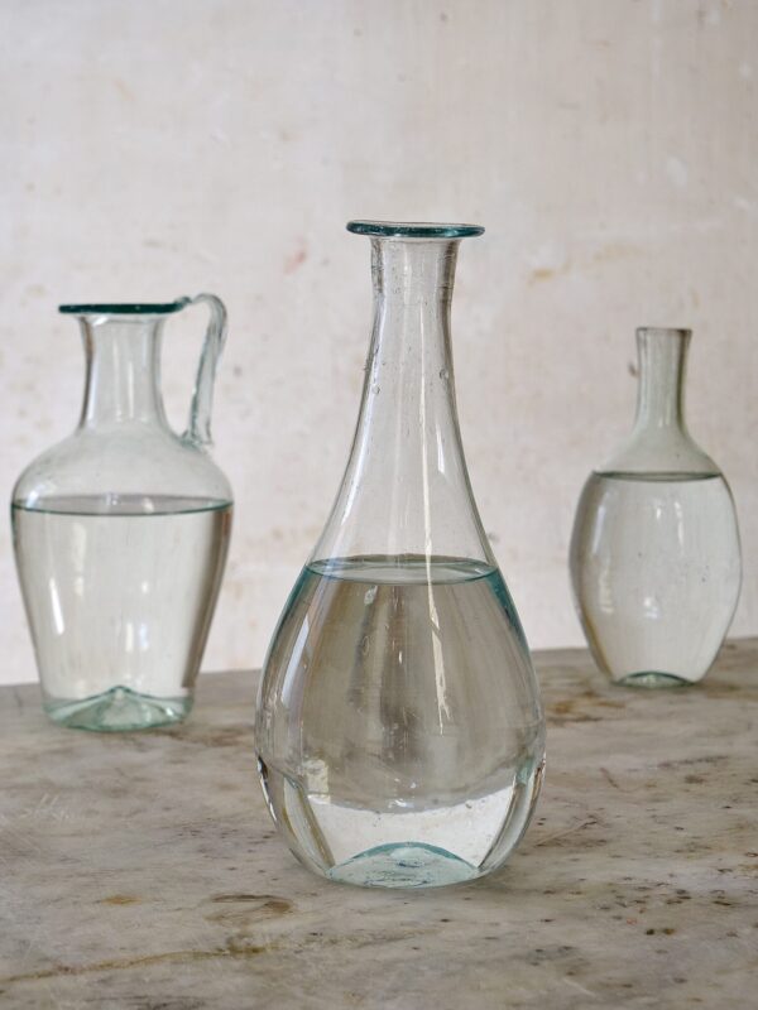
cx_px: 379
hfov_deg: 20.4
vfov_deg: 27.0
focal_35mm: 72
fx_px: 2102
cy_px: 505
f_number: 5
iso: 200
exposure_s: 1/200
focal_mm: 36
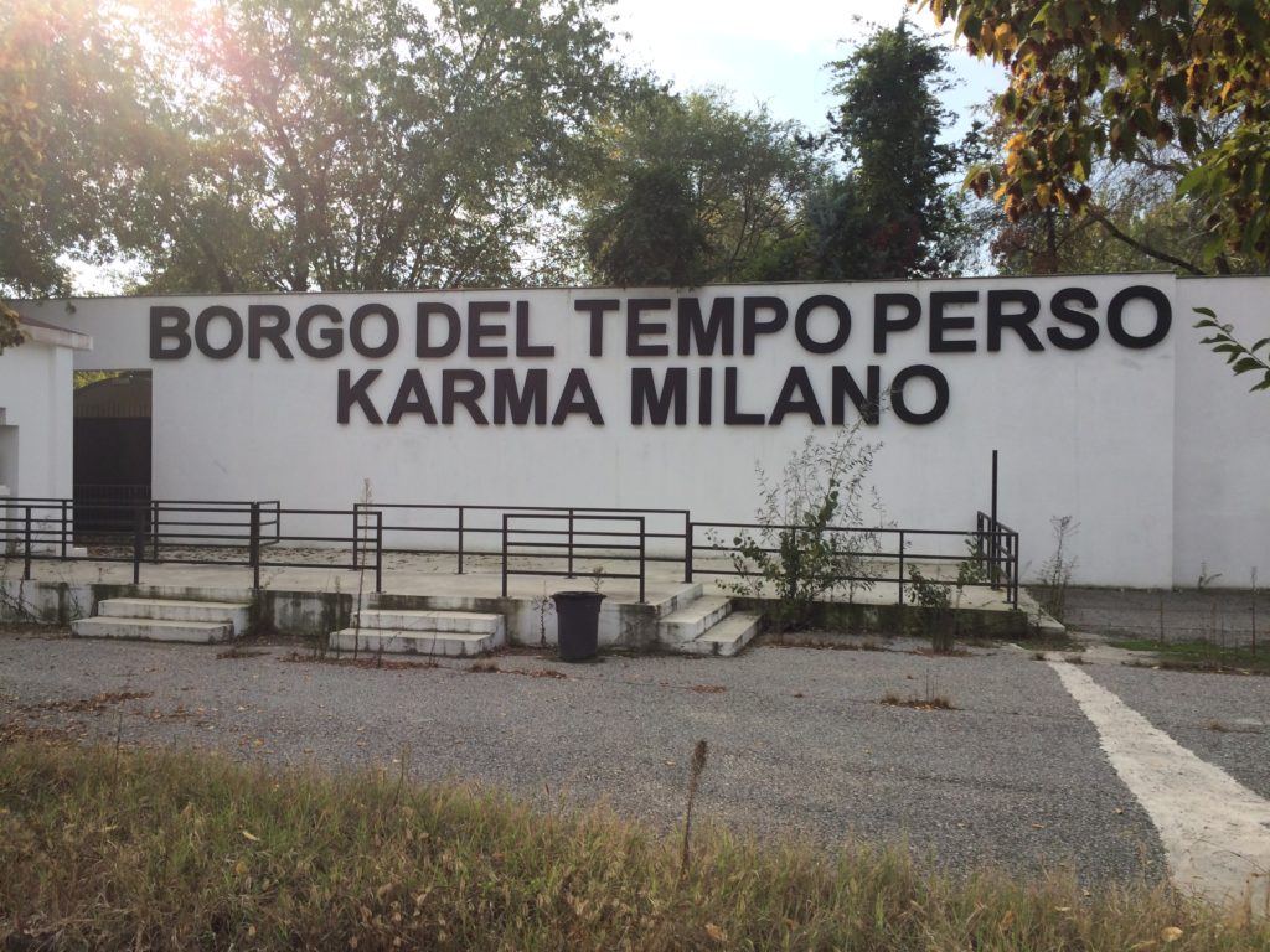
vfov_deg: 48.2
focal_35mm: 29
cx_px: 635
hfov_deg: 61.7
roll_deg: -0.6
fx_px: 1064
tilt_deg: -1.2
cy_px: 476
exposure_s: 1/1368
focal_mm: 4.15
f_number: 2.2
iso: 32
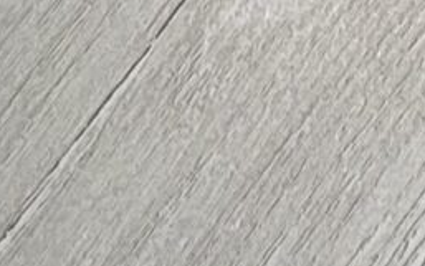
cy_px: -714
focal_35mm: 274
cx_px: 537
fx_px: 3176
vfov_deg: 4.5
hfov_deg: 7.6
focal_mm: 5.4
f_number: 1.8
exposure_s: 1/100
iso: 250
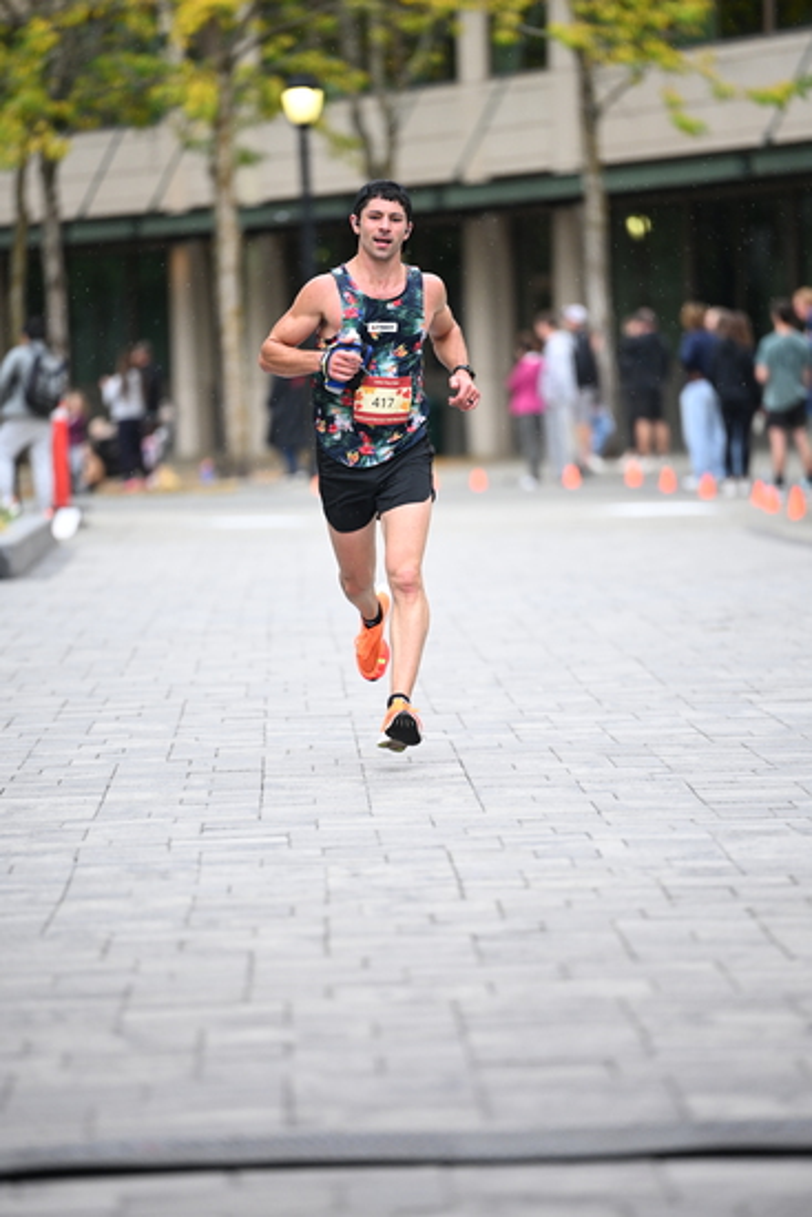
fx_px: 6762
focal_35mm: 200
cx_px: 406
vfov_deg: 10.3
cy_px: 608
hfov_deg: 6.9
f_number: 2.8
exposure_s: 1/1250
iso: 1250
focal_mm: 200
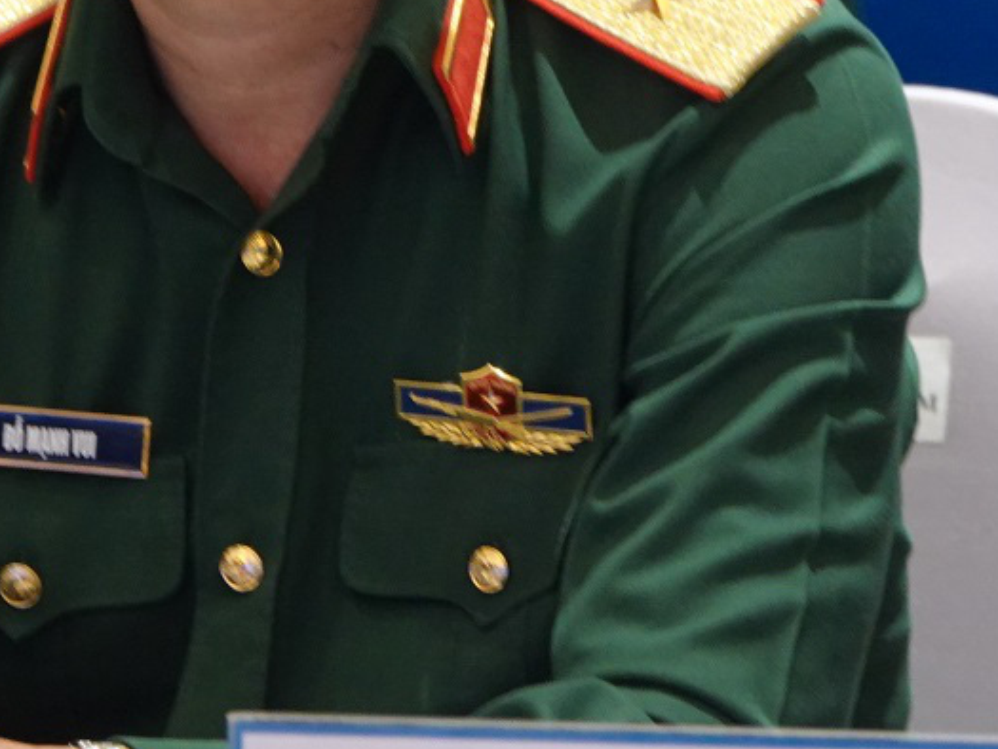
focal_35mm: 868
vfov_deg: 1.7
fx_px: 25031
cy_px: 128
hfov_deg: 2.3
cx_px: 1145
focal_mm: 101.58
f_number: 4
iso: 800
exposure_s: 1/50
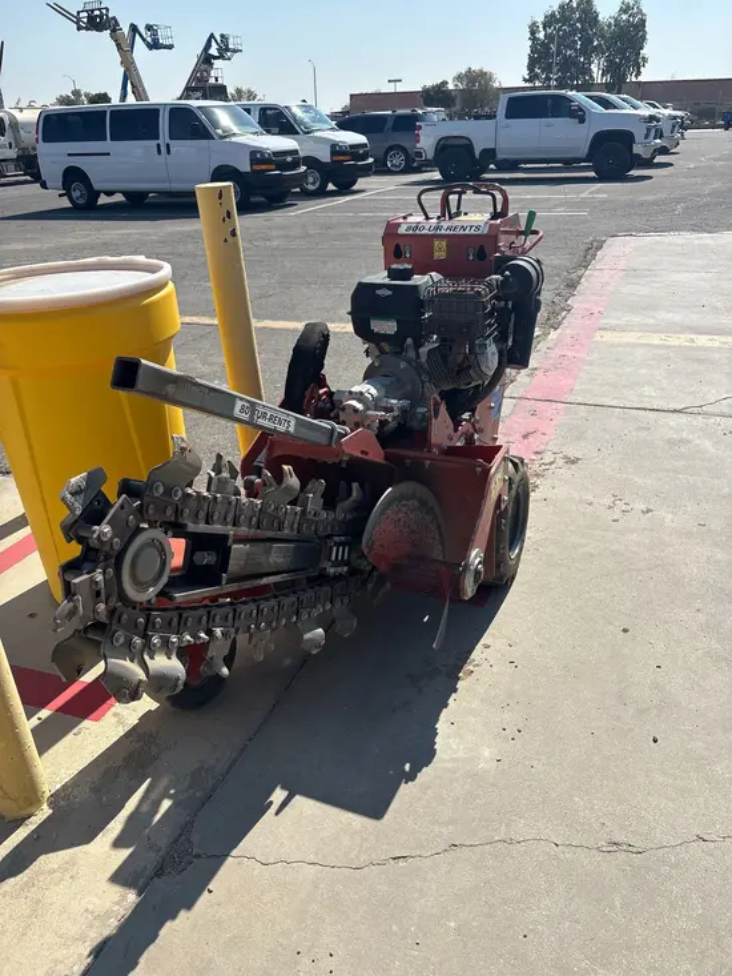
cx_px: 366
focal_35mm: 26
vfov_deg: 67.3
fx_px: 733
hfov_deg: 53.1
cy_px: 488
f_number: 1.6
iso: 50
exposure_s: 1/3448
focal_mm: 5.96
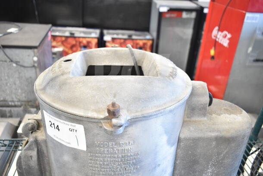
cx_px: 132
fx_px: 219
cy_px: 88
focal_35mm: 30
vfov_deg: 43.6
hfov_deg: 61.9
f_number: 3.8
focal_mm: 20
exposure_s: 1/50
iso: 1600
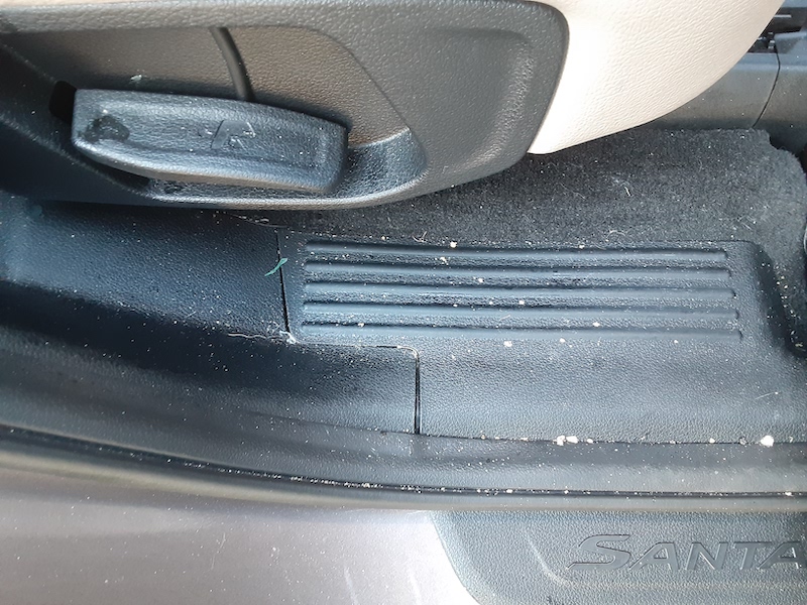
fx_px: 629
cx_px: 404
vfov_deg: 51.4
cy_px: 302
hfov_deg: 65.3
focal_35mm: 27
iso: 200
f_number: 1.9
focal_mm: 2.91
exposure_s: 1/24
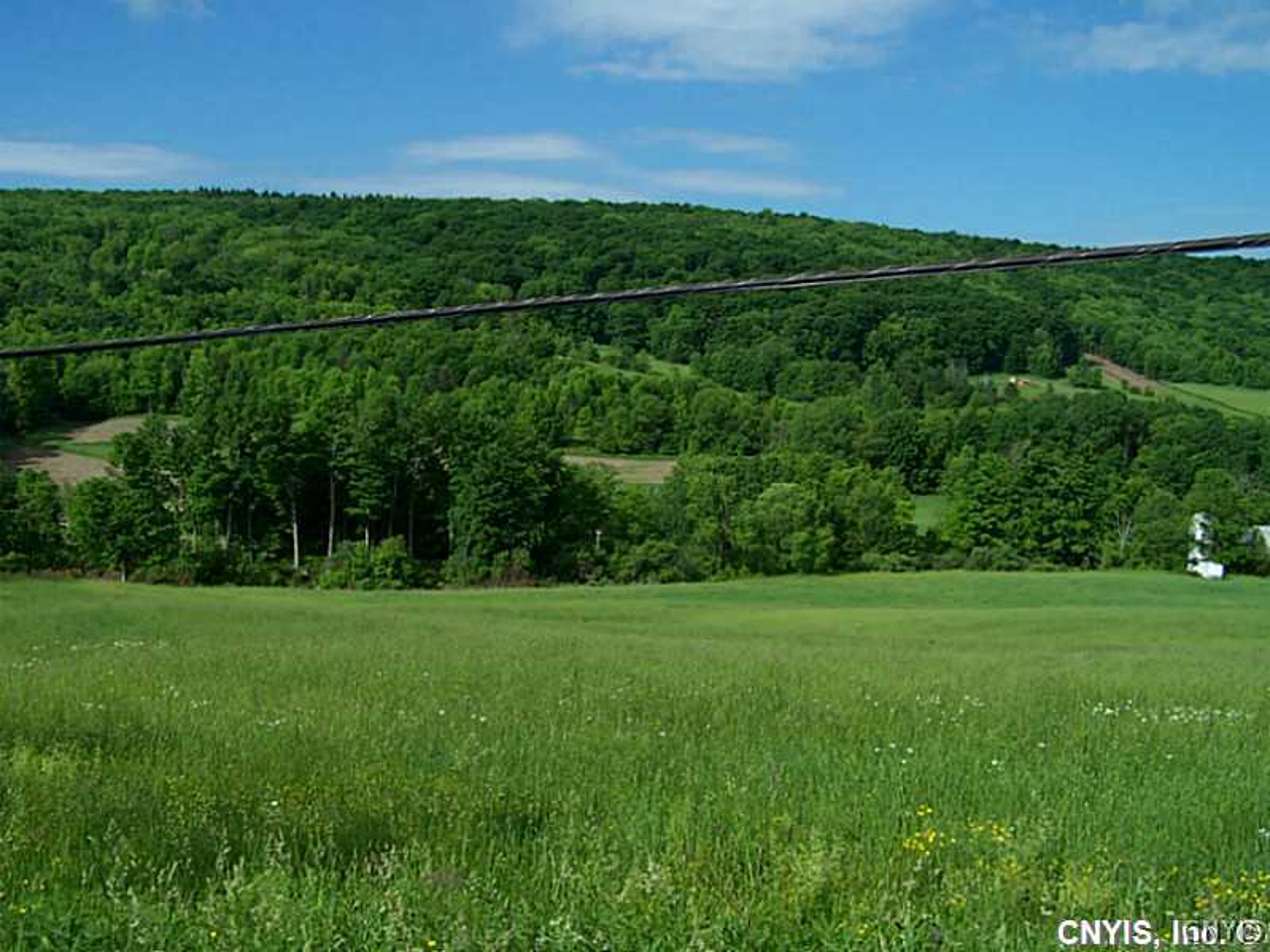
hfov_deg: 49.0
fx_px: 1394
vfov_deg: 37.7
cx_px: 635
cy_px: 476
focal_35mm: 38
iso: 80
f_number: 4
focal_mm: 6.3
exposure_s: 1/1000
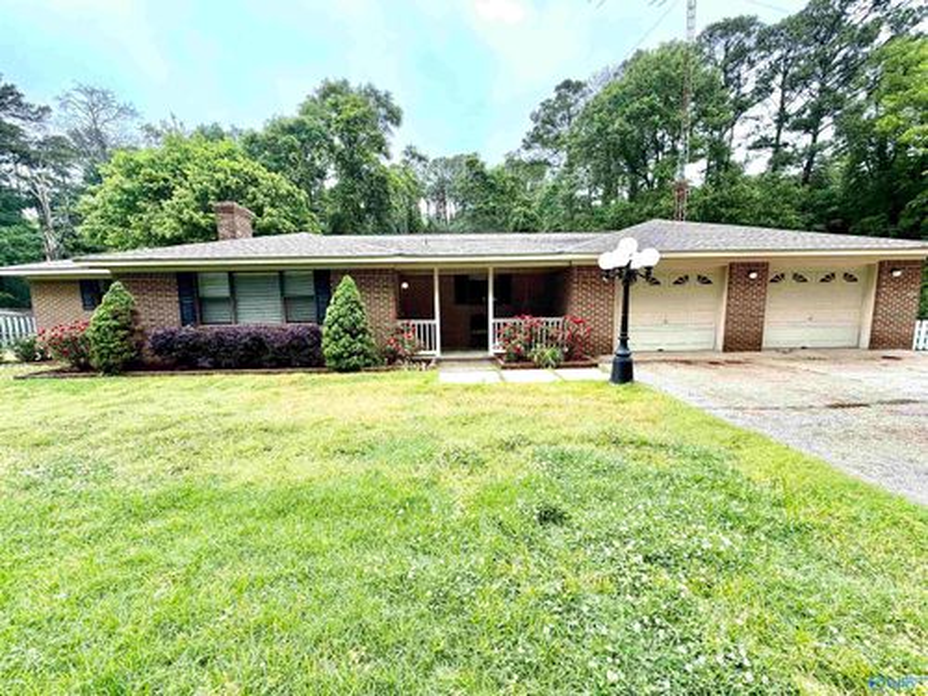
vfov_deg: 85.7
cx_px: 464
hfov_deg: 102.1
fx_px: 375
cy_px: 348
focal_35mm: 14
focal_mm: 2.22
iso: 50
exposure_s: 1/280
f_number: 2.2
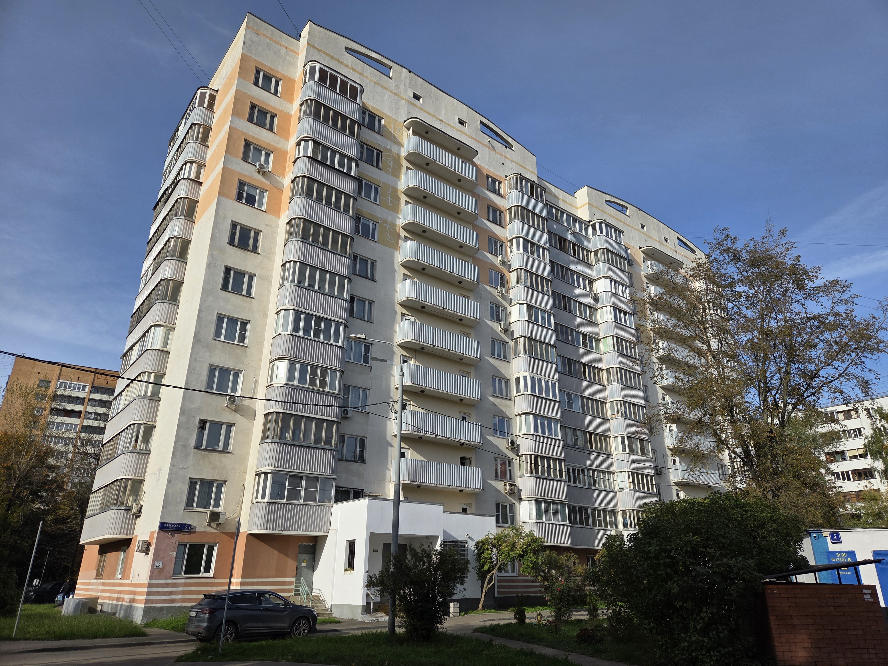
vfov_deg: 58.9
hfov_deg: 73.9
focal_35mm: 23
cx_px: 444
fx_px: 590
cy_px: 333
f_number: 1.8
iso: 80
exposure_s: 1/5545
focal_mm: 5.4
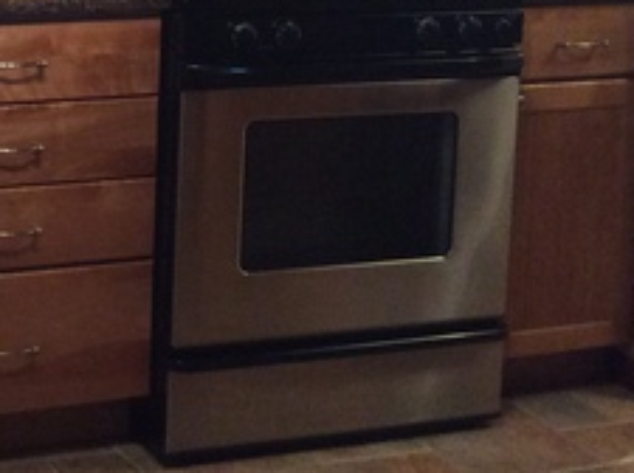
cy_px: -132
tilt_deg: -6.3
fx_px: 1664
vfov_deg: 15.5
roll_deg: -1.0
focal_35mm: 91
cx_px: -45
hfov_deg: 20.6
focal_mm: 3.3
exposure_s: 1/24
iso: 200
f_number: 2.4
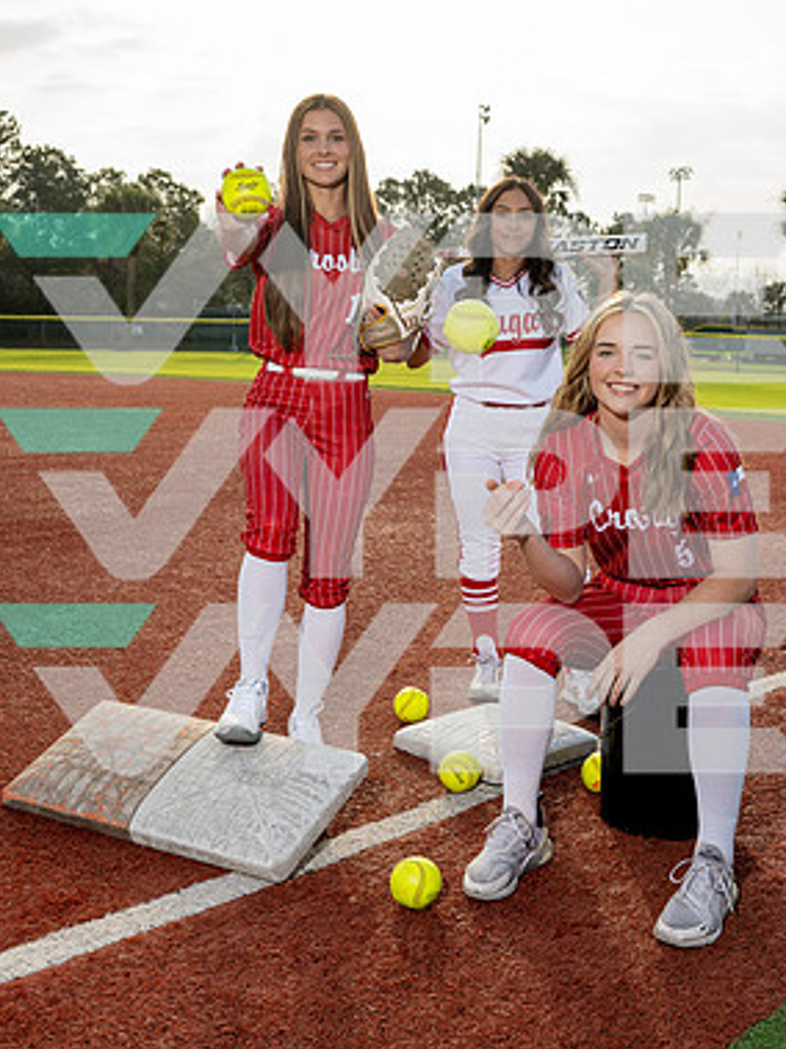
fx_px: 1212
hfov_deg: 35.9
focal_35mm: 40
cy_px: 495
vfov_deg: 46.8
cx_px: 404
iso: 100
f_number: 6.3
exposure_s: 1/250
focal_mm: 35
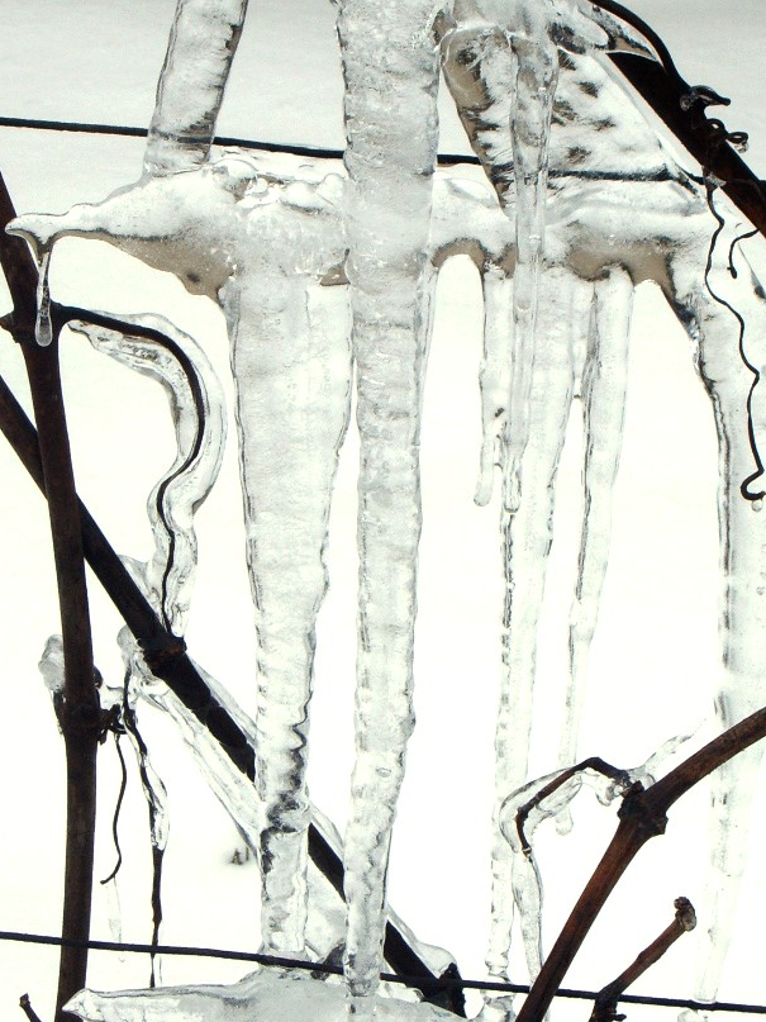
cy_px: 422
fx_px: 3896
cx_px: 394
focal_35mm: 132
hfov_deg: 11.2
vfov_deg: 14.9
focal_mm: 17.4
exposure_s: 1/125
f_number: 10
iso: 63
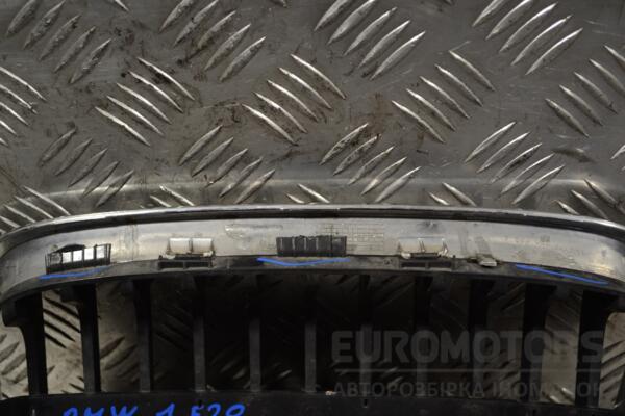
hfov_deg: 35.1
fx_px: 990
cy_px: 208
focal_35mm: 57
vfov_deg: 23.8
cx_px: 312
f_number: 5
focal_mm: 38
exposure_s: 1/30
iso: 125
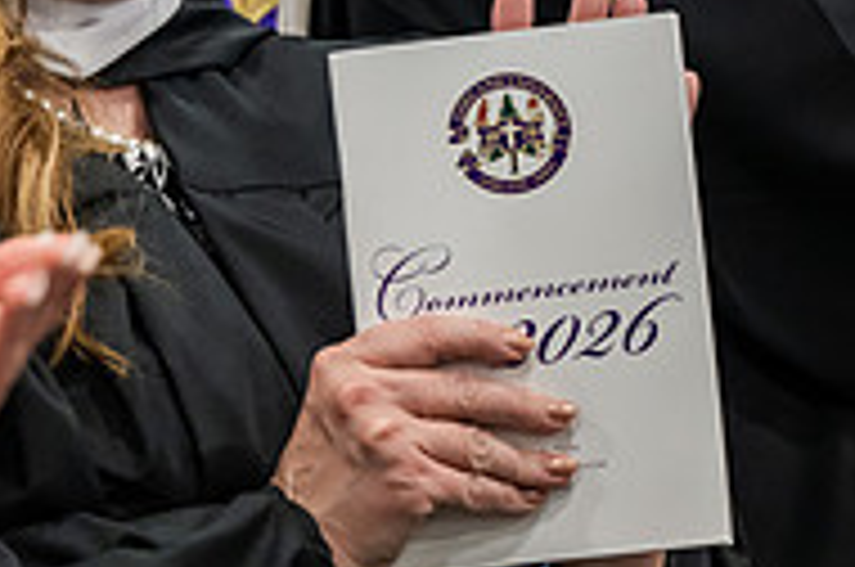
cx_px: 144
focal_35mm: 254
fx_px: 6022
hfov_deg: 8.1
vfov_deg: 5.4
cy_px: -155
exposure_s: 1/200
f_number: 3.2
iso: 2500
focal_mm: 83
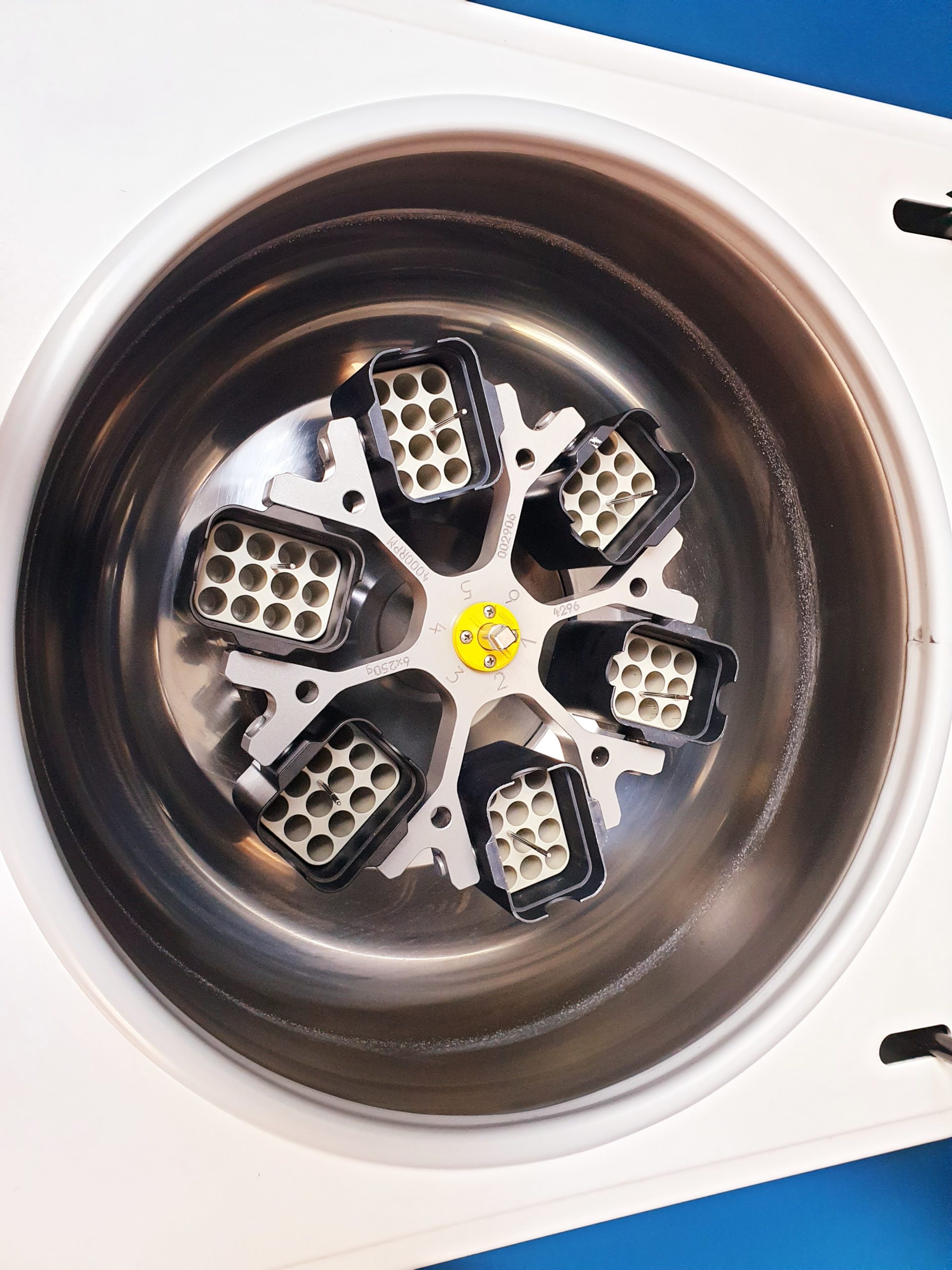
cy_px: 635
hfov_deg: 53.1
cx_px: 476
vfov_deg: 67.3
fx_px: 953
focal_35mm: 26
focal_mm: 4.3
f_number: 2.4
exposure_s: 1/50
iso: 250
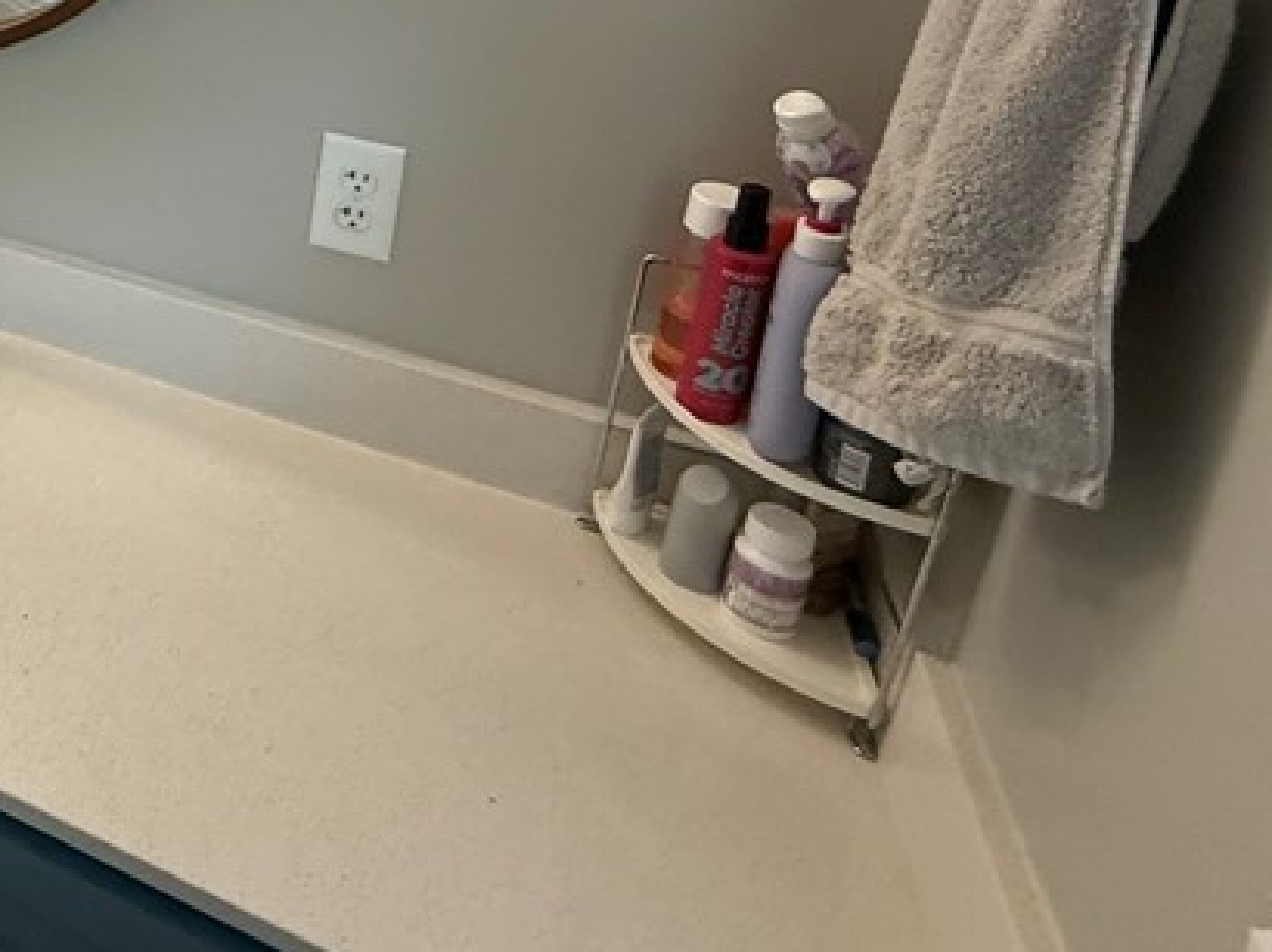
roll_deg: -3.5
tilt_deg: -16.9
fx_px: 1285
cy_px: -31
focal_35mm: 35
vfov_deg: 36.0
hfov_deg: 41.4
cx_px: -143
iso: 320
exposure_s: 1/120
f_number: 2.2
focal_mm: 2.22
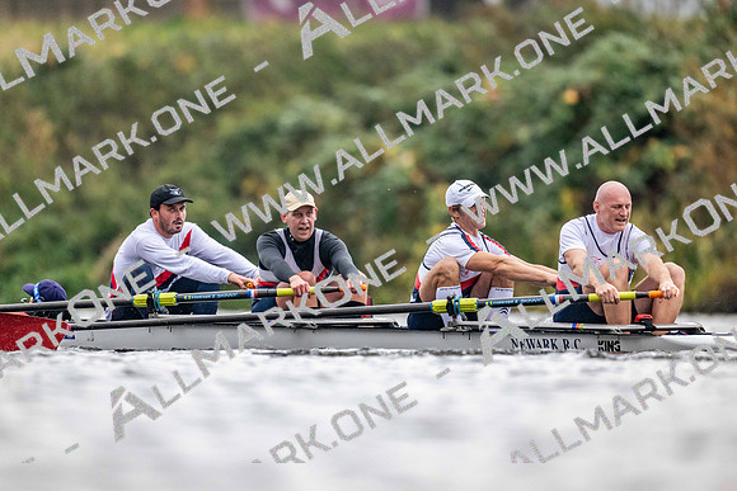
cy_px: 246
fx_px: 12286
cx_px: 368
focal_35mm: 600
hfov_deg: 3.4
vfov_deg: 2.3
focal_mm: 600
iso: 3600
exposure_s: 1/2500
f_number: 4
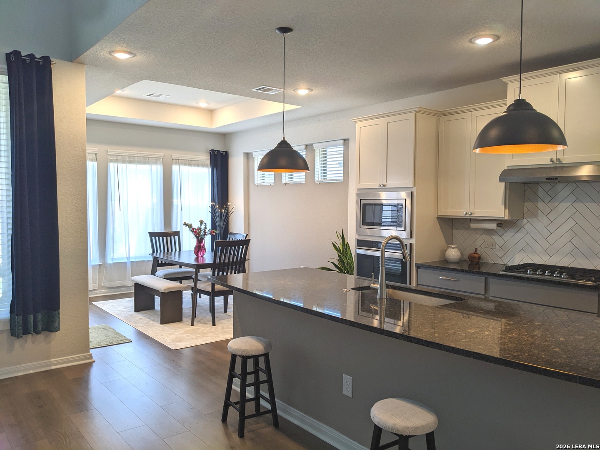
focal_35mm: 27
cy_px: 225
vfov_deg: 51.4
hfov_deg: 65.3
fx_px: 468
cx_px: 300
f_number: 1.8
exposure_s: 1/137
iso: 47
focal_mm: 4.44
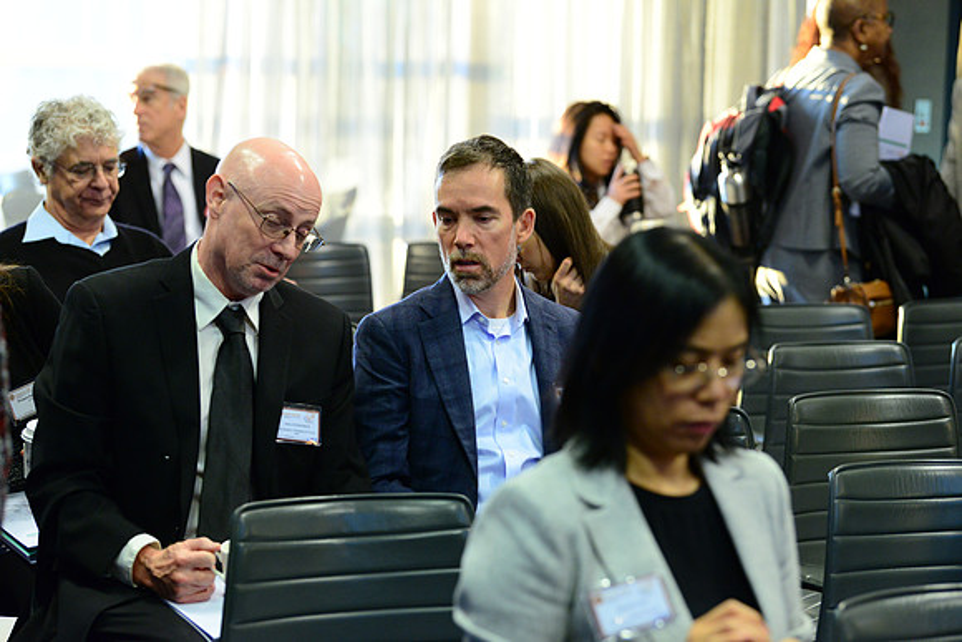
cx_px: 481
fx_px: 2726
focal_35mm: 102
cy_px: 321
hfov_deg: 20.0
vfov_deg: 13.4
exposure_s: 1/125
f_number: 4
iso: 3200
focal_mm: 102
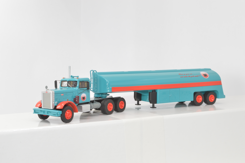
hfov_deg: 29.9
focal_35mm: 68
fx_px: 459
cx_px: 122
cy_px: 82
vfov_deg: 20.1
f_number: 32
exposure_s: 1/1.3
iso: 100
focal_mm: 45
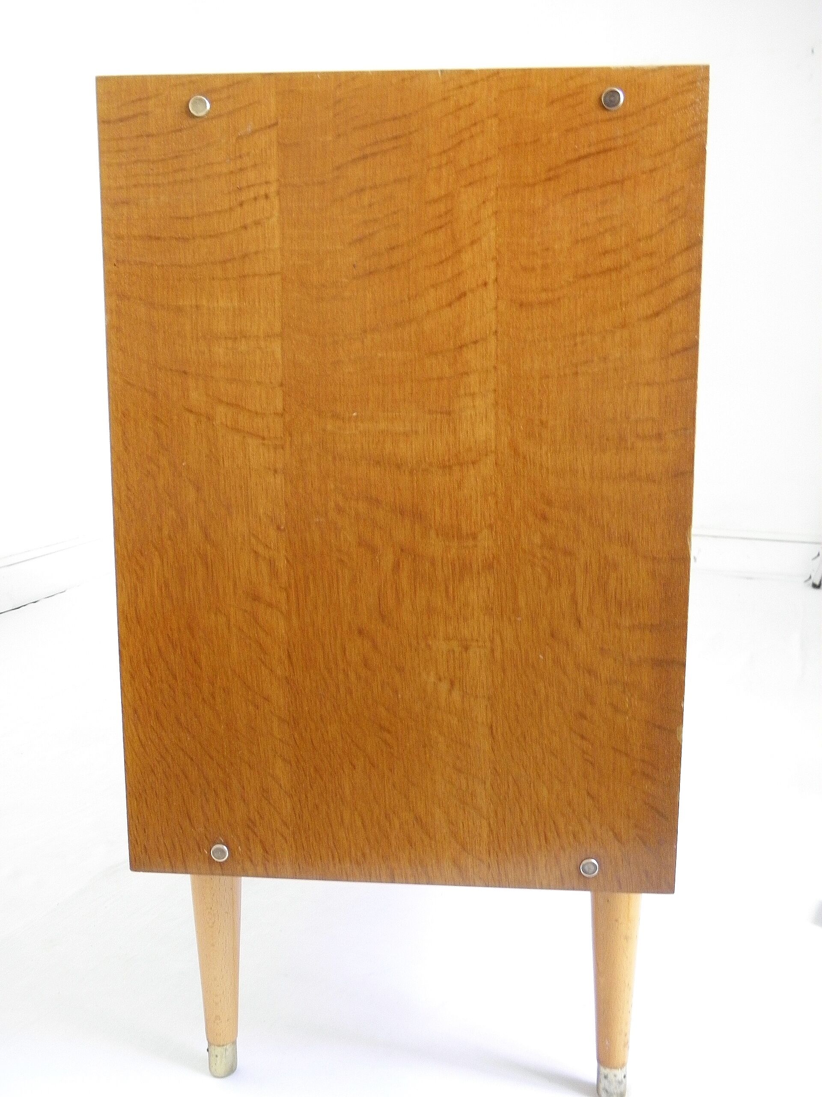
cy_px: 548
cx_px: 411
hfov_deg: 39.7
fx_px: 1140
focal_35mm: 36
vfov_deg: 51.4
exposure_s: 1/8
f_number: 3.7
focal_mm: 6.4
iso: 200
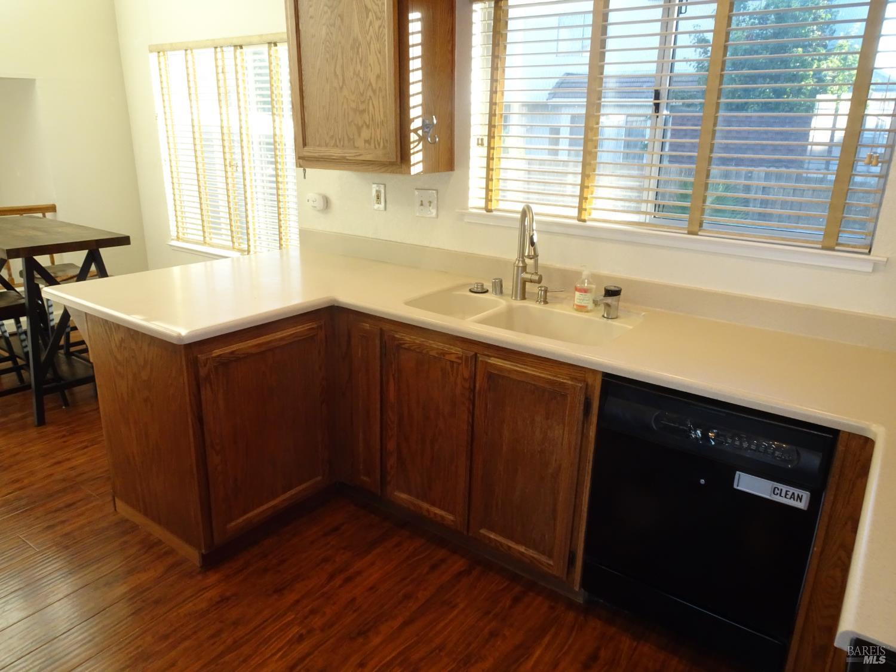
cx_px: 448
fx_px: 621
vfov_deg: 56.8
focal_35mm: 24
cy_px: 336
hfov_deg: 71.6
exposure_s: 1/30
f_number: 3.5
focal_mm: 4.16
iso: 320
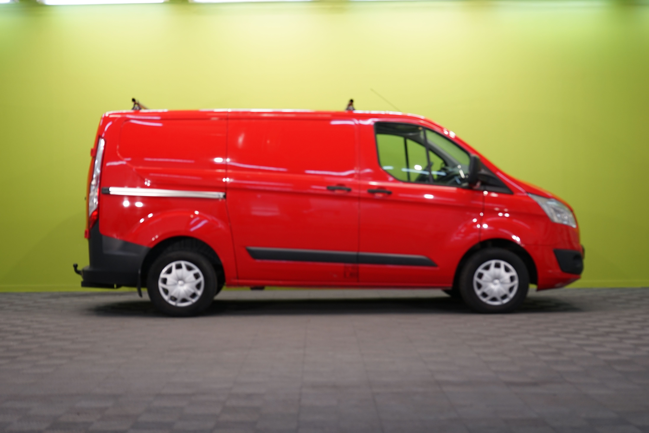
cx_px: 324
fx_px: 1082
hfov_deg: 33.4
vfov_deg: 22.6
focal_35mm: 60
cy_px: 216
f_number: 5
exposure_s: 1/30
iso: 320
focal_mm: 60
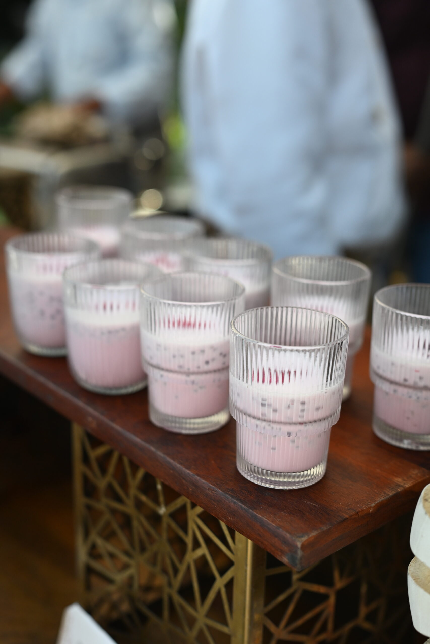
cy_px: 322
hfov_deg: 27.0
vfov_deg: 39.6
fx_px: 896
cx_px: 215
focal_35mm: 50
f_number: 2.8
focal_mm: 50
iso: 800
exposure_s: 1/100
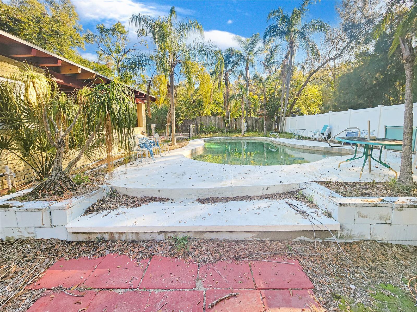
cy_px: 156
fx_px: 157
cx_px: 208
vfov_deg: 89.9
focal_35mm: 13
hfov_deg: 106.2
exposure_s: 1/372
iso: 50
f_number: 2.2
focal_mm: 2.2
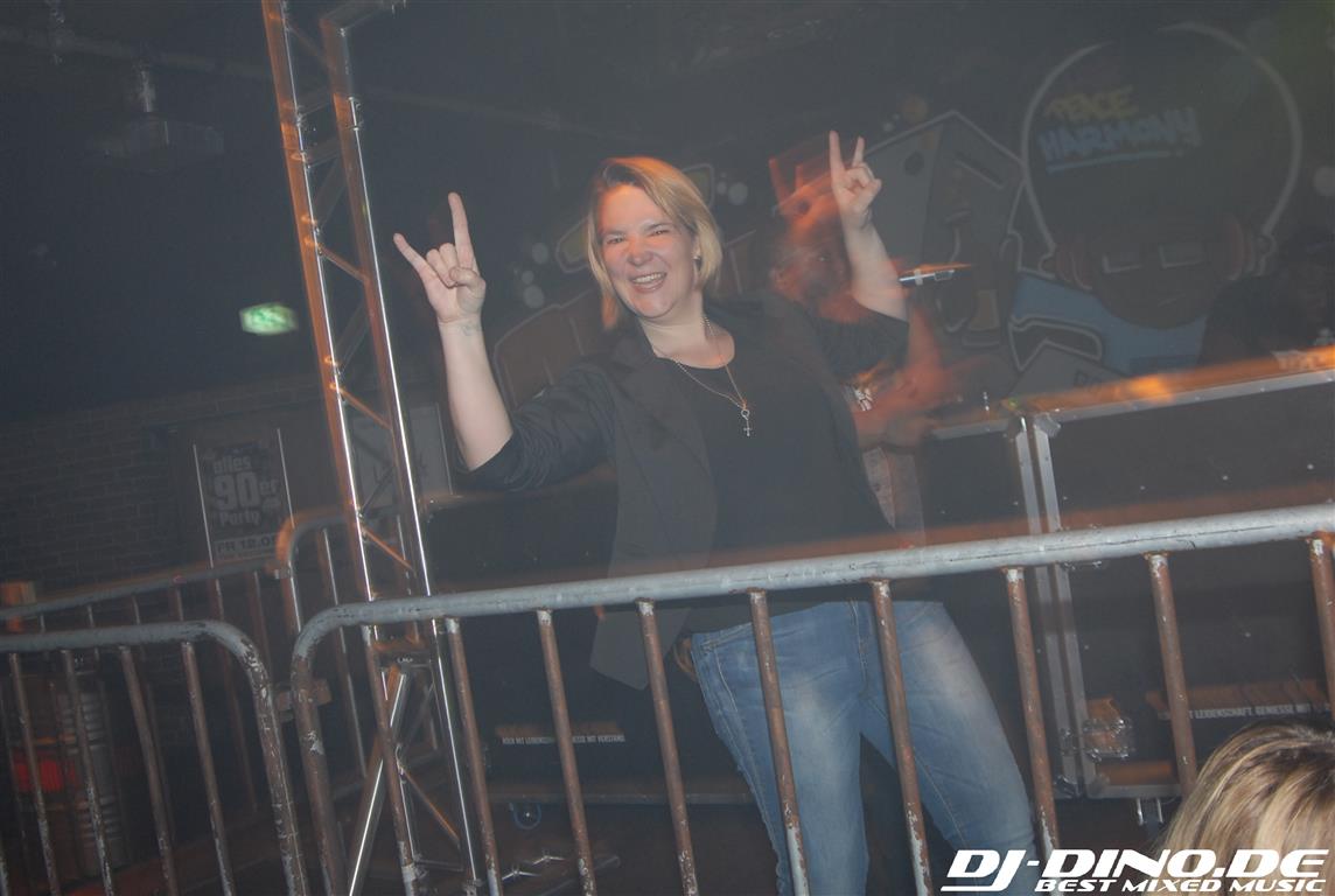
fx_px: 1338
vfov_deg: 37.0
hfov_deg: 53.0
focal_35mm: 36
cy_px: 448
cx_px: 668
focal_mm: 24
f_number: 5.6
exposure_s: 1/6
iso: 400
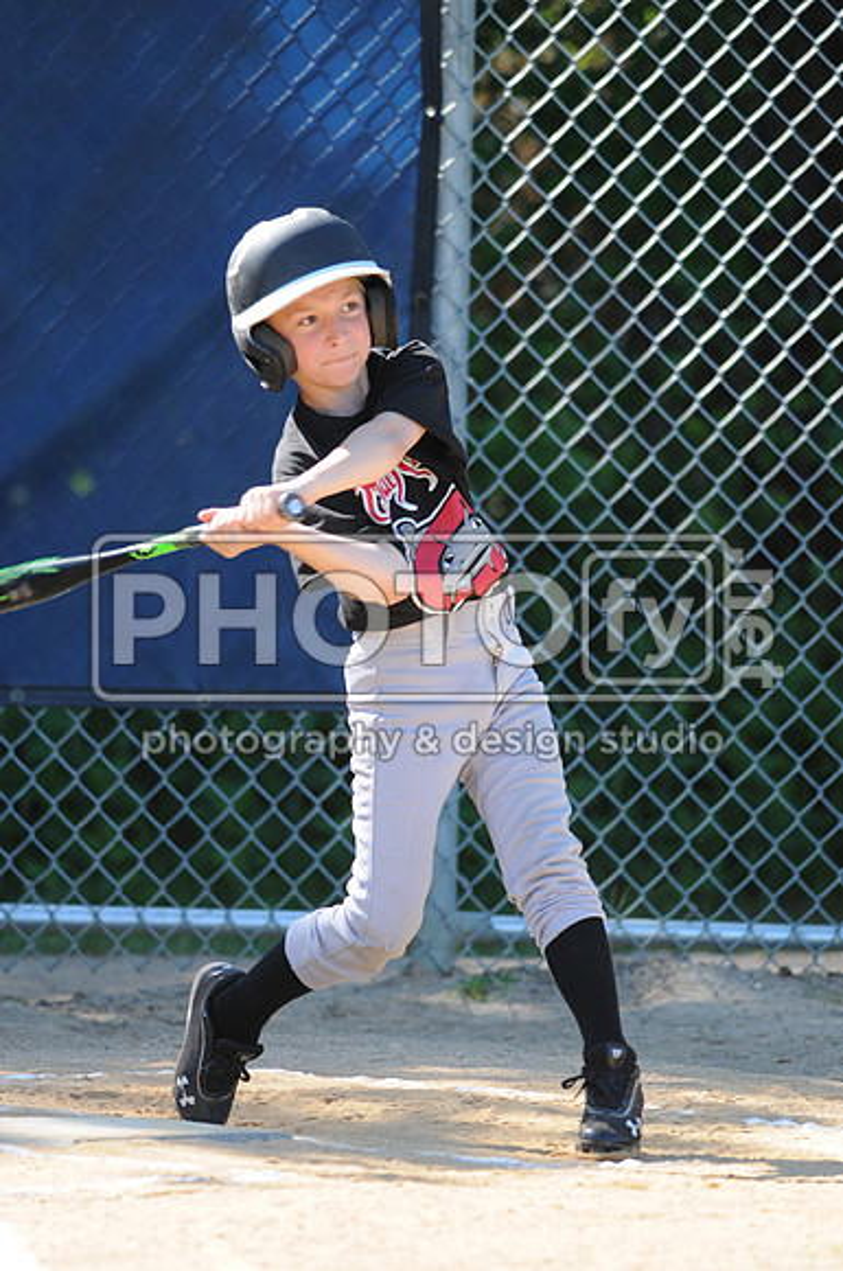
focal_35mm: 450
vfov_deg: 4.6
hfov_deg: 3.0
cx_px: 422
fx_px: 15852
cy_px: 636
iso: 400
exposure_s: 1/800
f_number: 4
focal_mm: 300
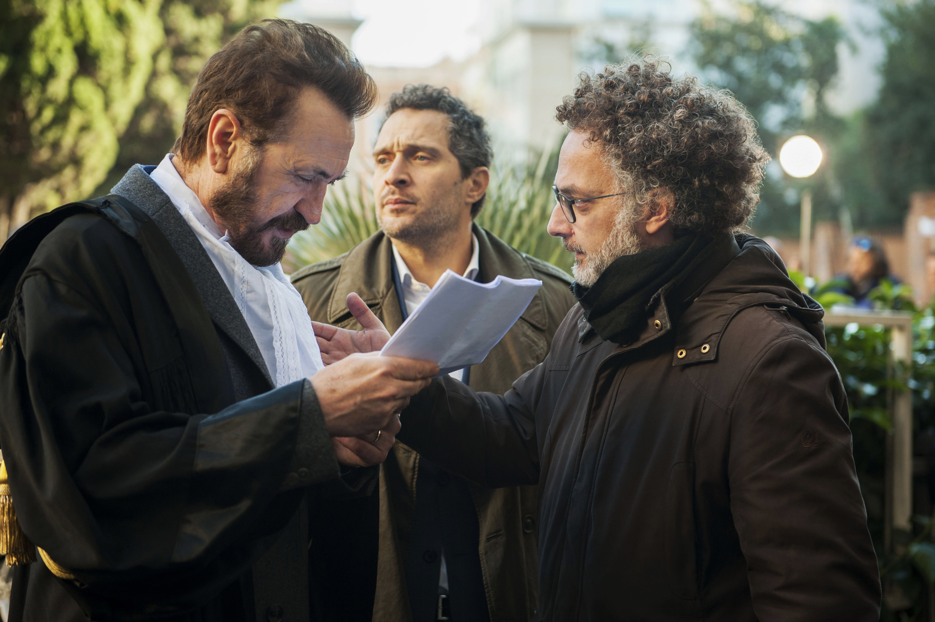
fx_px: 1817
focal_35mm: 70
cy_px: 311
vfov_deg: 19.4
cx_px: 468
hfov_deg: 28.9
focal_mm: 70
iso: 400
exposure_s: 1/320
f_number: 3.2
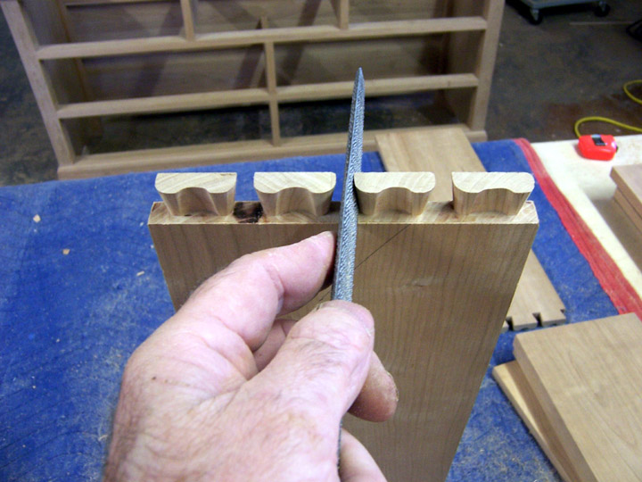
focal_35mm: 33
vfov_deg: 42.9
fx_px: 612
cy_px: 241
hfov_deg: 55.4
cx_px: 321
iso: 140
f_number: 3.4
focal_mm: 5.5
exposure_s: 1/10
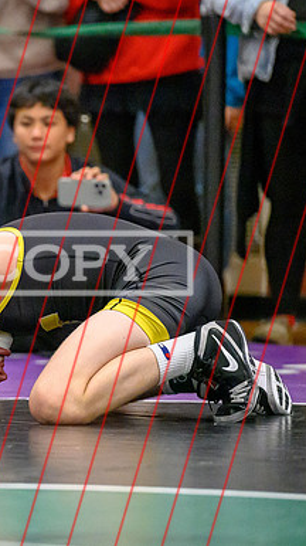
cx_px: -163
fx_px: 5622
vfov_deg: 5.6
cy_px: 286
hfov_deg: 3.1
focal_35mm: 389
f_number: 2.8
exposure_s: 1/800
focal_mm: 200
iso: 16000
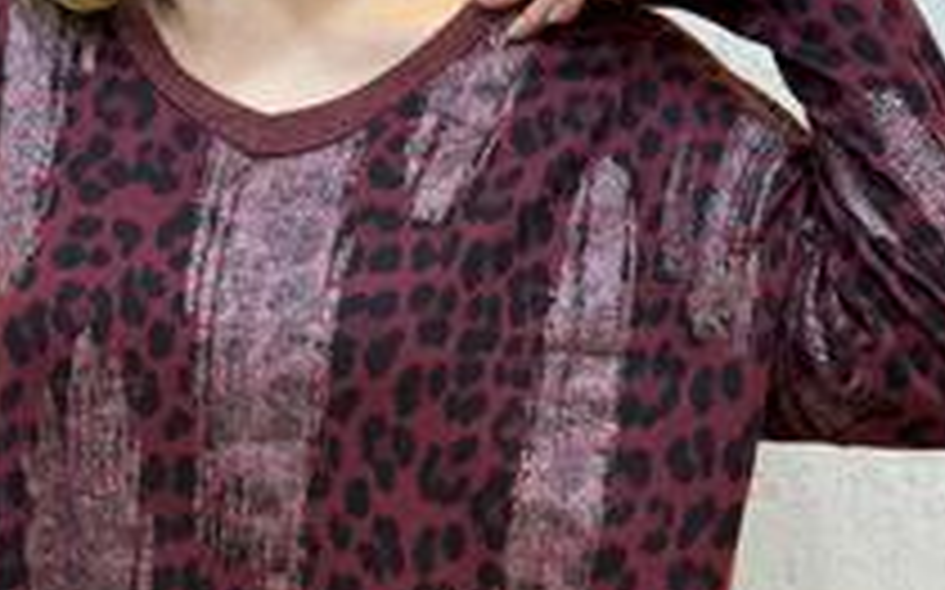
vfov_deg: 13.1
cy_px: 290
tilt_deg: -8.3
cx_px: 346
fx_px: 2574
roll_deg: -1.4
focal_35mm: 100
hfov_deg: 20.8
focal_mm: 6.76
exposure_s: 1/50
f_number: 1.78
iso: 50
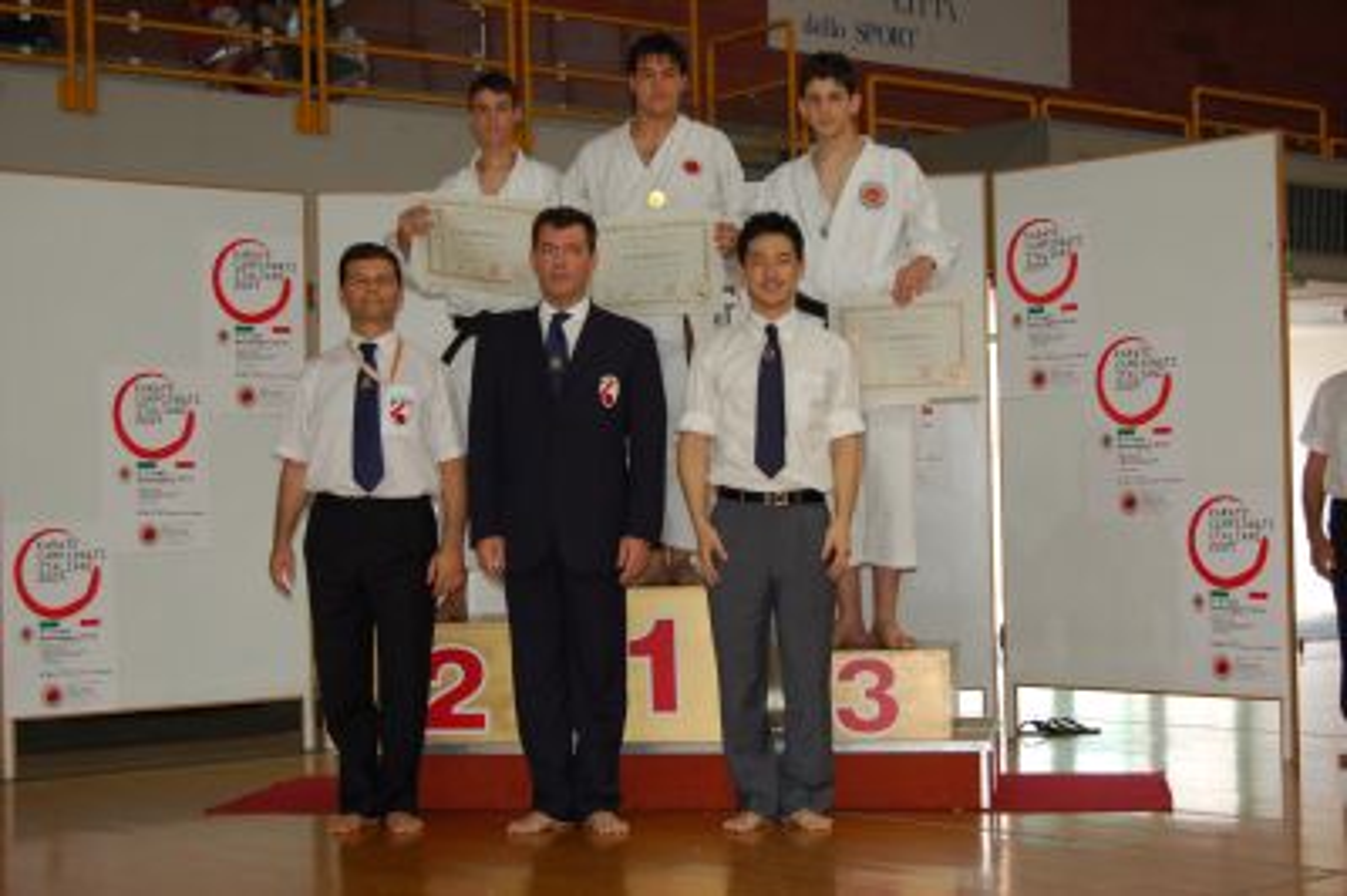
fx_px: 2355
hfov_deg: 31.9
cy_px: 448
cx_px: 674
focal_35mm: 63
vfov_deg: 21.5
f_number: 5.3
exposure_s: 1/60
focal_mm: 42
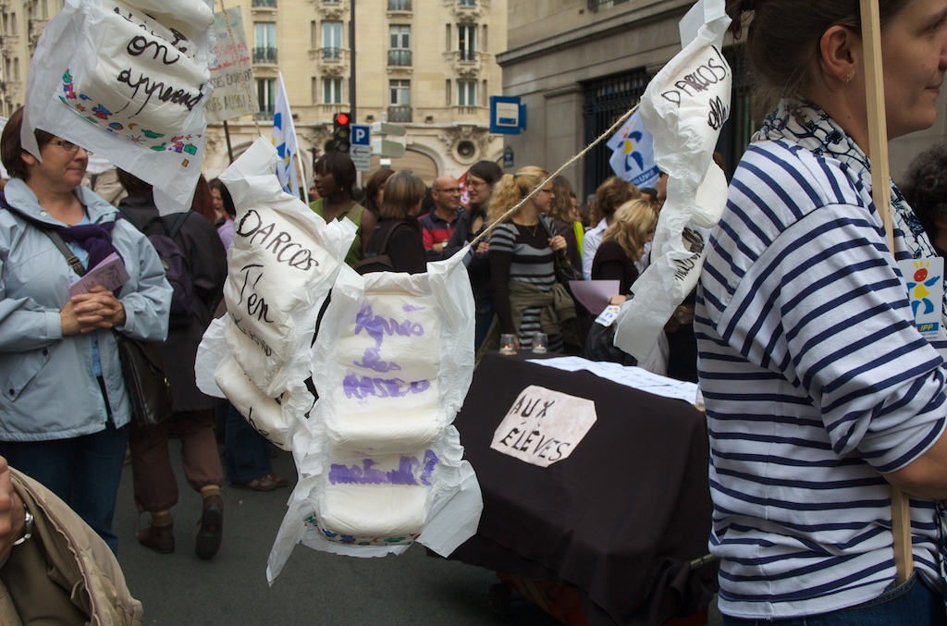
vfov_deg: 36.7
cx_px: 474
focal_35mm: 36
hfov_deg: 53.3
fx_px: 945
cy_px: 313
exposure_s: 1/200
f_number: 7.1
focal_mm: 24
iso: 200
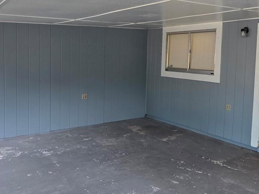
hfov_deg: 54.2
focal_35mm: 33
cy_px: 74
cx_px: 174
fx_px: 247
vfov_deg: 42.7
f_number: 1.9
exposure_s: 1/120
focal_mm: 2.2
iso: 100
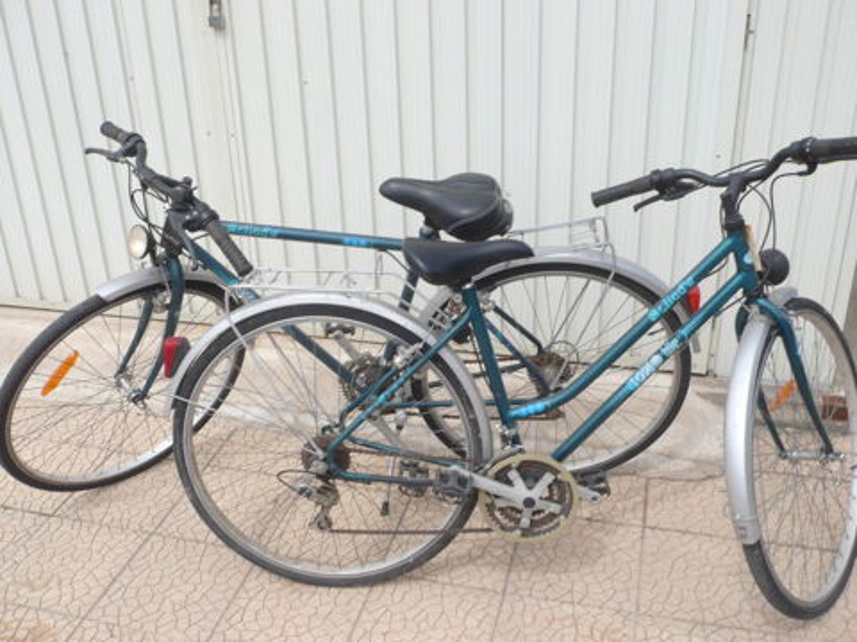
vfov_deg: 40.7
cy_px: 321
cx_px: 428
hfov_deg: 52.6
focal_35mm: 35
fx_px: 867
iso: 100
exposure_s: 1/160
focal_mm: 5.8
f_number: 8
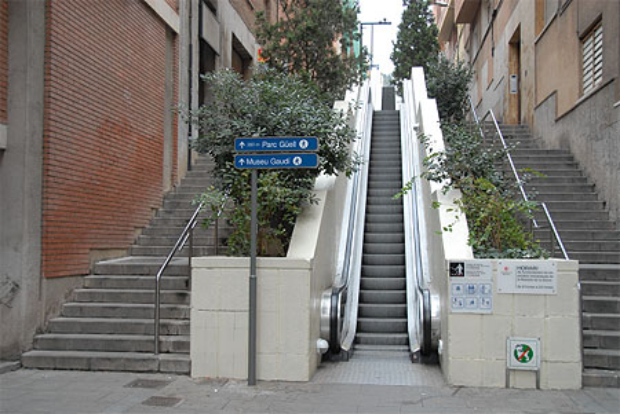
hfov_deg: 49.5
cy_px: 207
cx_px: 310
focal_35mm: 39
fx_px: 672
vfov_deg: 34.3
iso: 280
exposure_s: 1/30
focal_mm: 26
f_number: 3.8
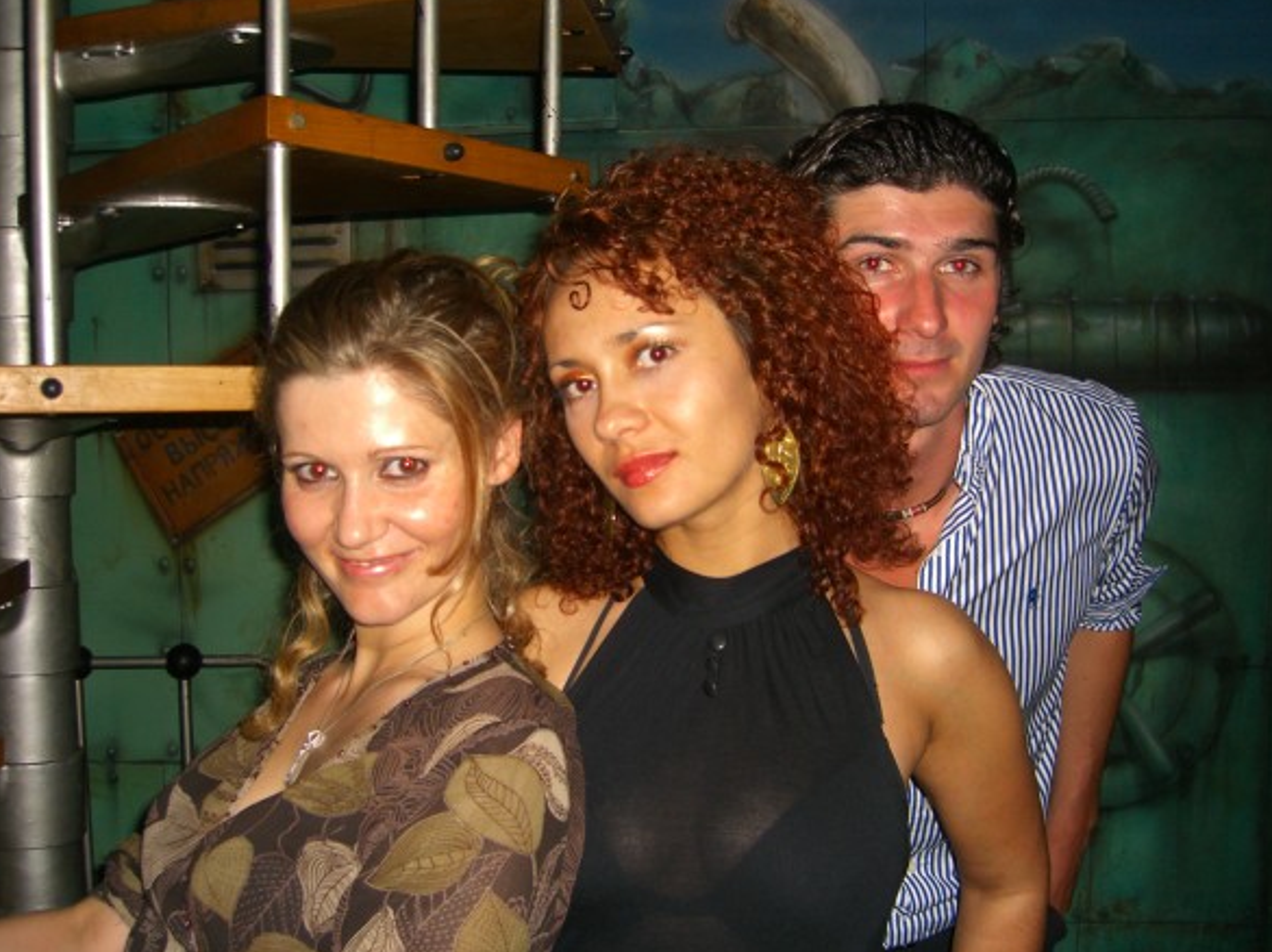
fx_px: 1432
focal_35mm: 39
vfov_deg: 36.8
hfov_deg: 47.9
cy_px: 474
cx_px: 646
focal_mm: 7.9
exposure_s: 1/60
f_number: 2.8
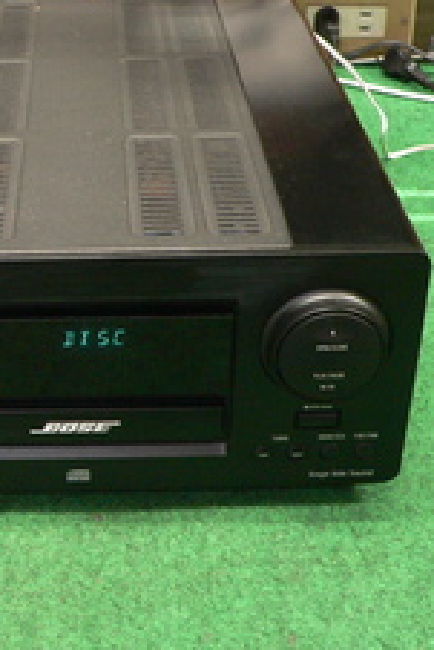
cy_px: 243
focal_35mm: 63
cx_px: 60
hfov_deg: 21.2
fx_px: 1137
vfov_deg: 31.7
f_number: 2.8
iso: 200
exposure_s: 1/6
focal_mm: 6
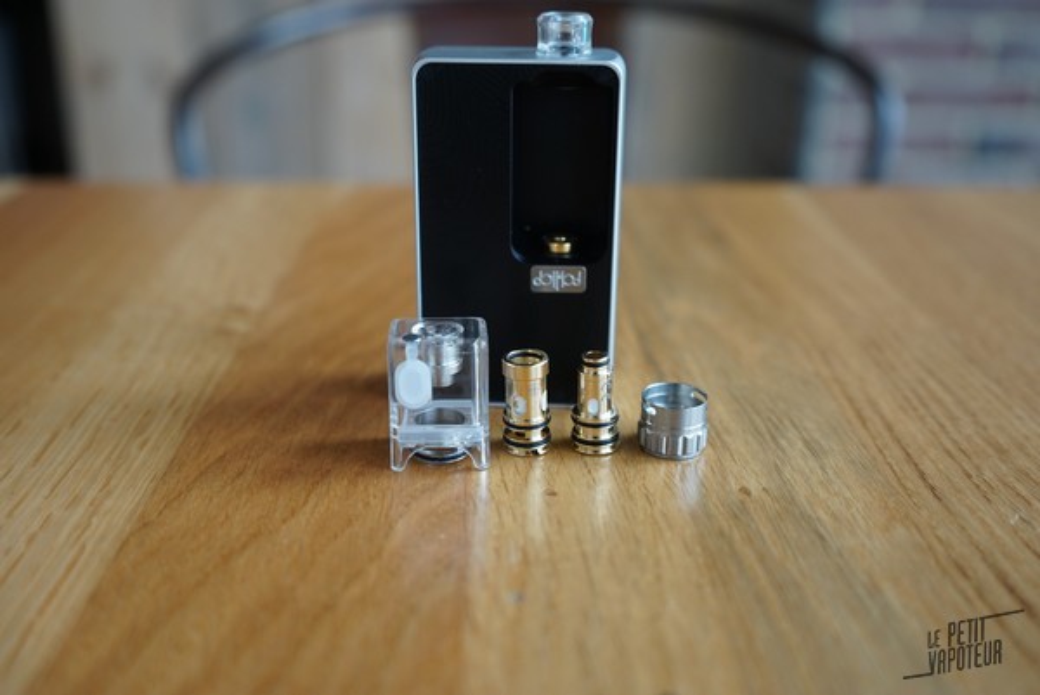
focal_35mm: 36
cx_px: 520
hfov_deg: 53.1
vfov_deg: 36.9
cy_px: 348
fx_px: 1041
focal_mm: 36
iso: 200
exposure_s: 1/60
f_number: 4
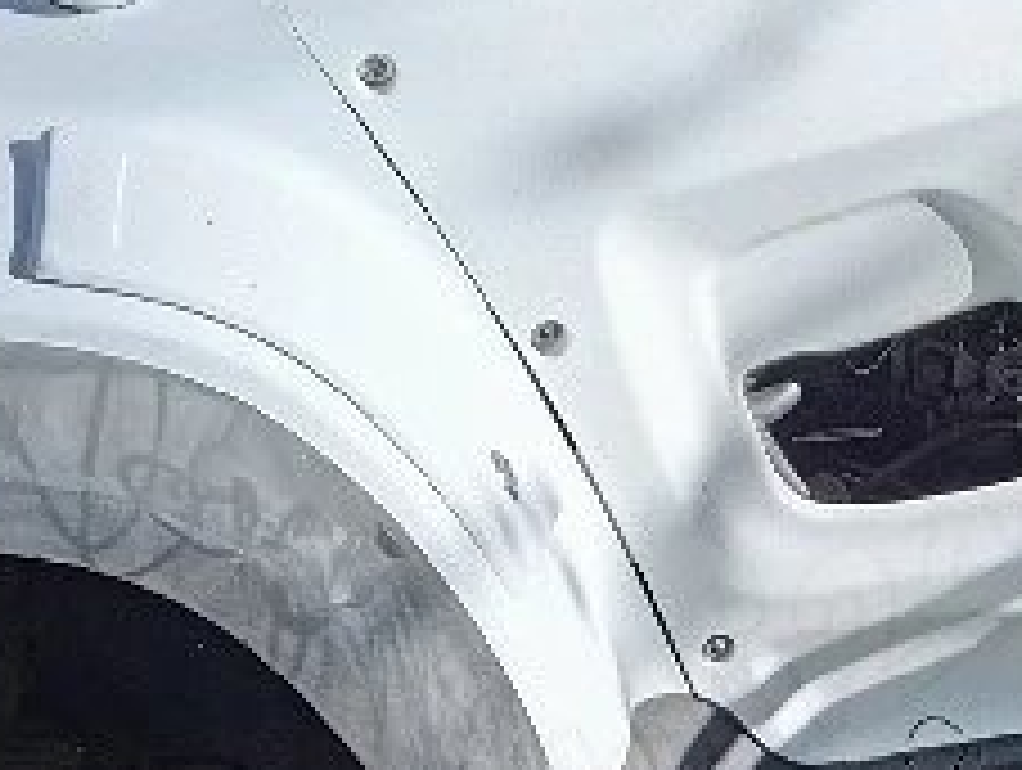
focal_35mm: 119
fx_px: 3519
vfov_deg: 12.4
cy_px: 732
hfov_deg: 16.1
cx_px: 1103
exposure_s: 1/143
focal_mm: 3.98
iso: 50
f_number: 1.8
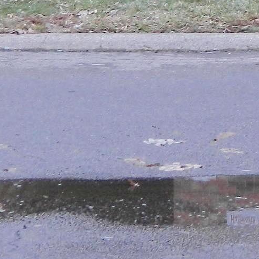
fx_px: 1879
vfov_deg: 7.7
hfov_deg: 7.9
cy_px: -137
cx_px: 115
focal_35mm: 222
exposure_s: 1/100
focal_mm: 7.3
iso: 80
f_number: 3.5
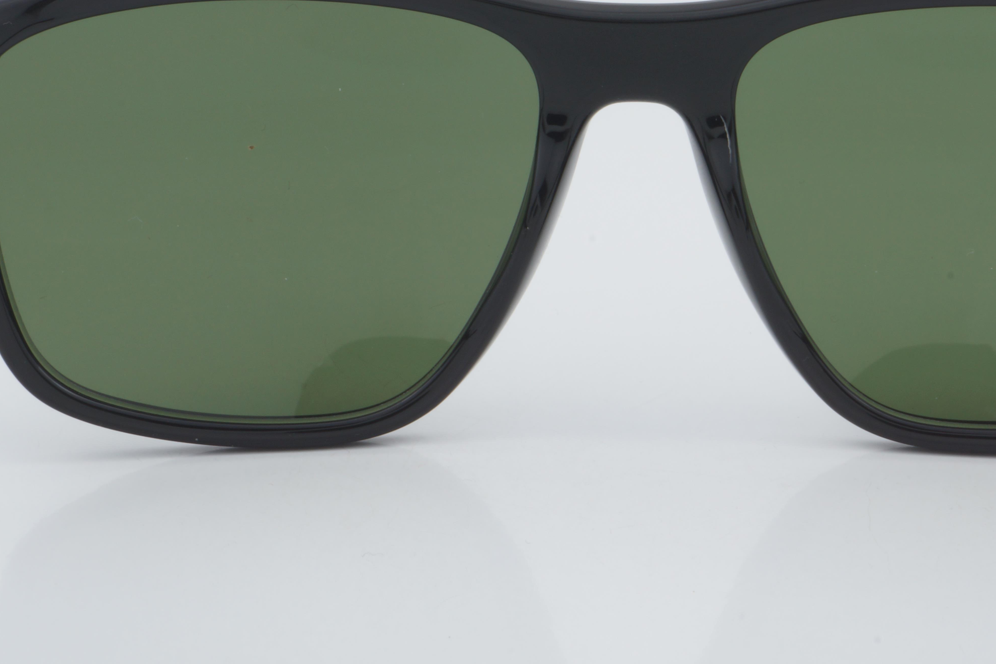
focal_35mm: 126
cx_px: 640
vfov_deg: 10.9
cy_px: 198
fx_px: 3479
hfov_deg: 16.3
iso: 100
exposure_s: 1/3
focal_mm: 55
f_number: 32
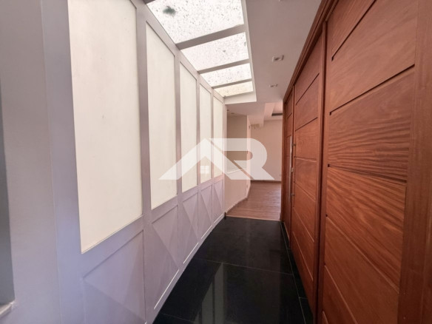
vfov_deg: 85.7
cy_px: 162
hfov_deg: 102.1
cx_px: 216
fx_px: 175
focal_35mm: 14
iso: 160
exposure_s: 1/99
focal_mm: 2.22
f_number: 2.2
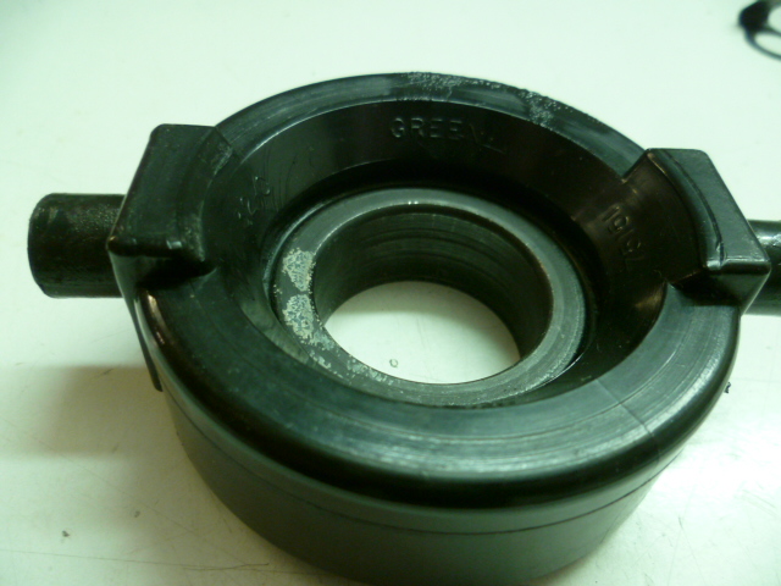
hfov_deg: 63.4
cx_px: 390
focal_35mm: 28
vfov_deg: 49.7
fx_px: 632
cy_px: 293
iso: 320
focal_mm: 5
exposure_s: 1/30
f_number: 2.8
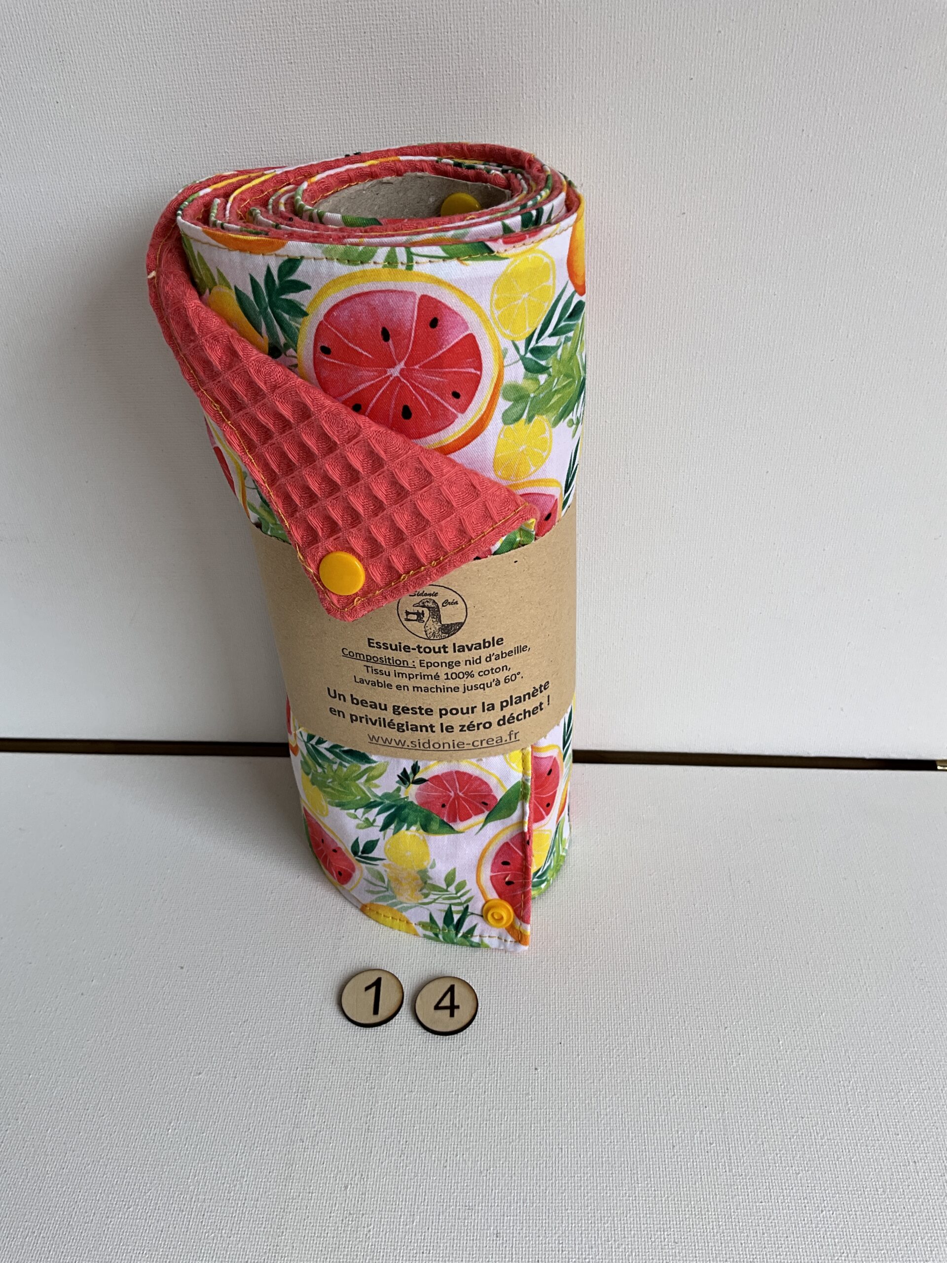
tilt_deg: -37.4
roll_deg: +1.9
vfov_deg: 61.7
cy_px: 632
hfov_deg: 48.2
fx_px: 1058
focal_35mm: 29
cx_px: 474
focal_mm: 3
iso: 25
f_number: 1.8
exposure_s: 1/294
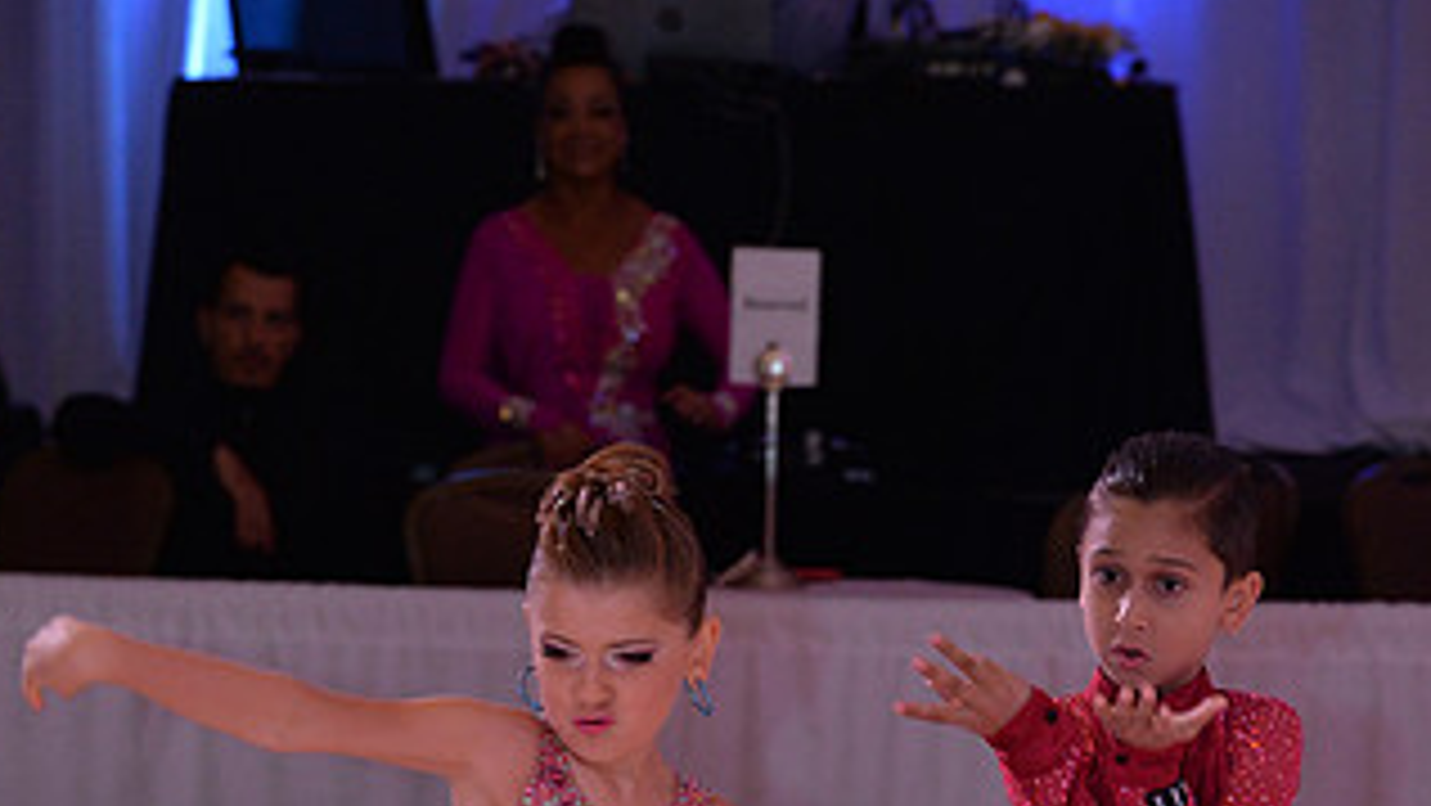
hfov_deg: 5.7
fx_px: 14497
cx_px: 727
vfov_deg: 3.2
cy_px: 1229
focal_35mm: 382
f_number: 8
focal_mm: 200
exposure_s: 1/250
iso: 2000
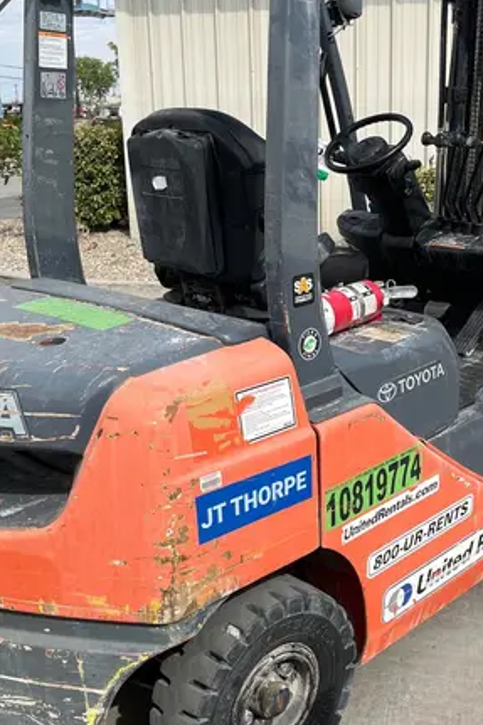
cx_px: 279
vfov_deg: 42.8
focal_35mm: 46
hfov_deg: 29.2
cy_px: 371
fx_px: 926
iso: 50
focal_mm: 5.1
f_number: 1.6
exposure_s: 1/2571
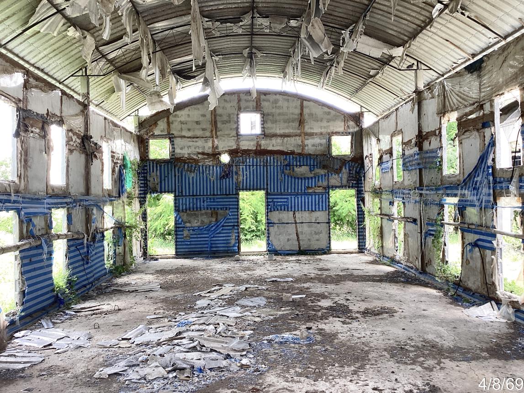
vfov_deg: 45.4
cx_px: 262
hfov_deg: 58.4
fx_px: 469
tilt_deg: -0.5
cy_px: 196
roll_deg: +3.0
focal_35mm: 31
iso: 40
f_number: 2.4
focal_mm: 3.3
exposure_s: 1/100
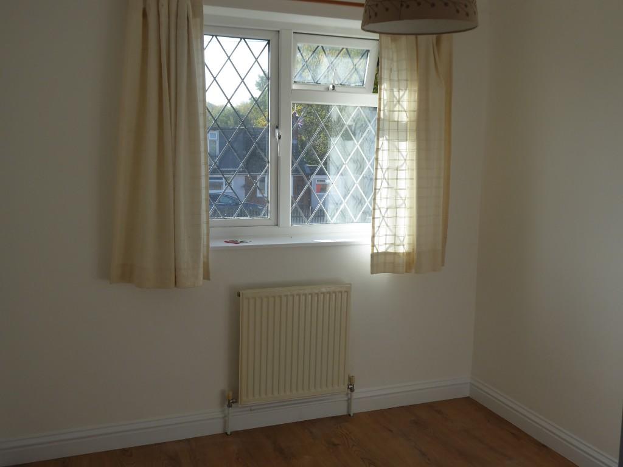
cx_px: 312
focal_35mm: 36
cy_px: 234
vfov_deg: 39.7
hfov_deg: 51.4
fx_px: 648
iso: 80
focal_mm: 6.3
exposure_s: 1/250
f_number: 3.7
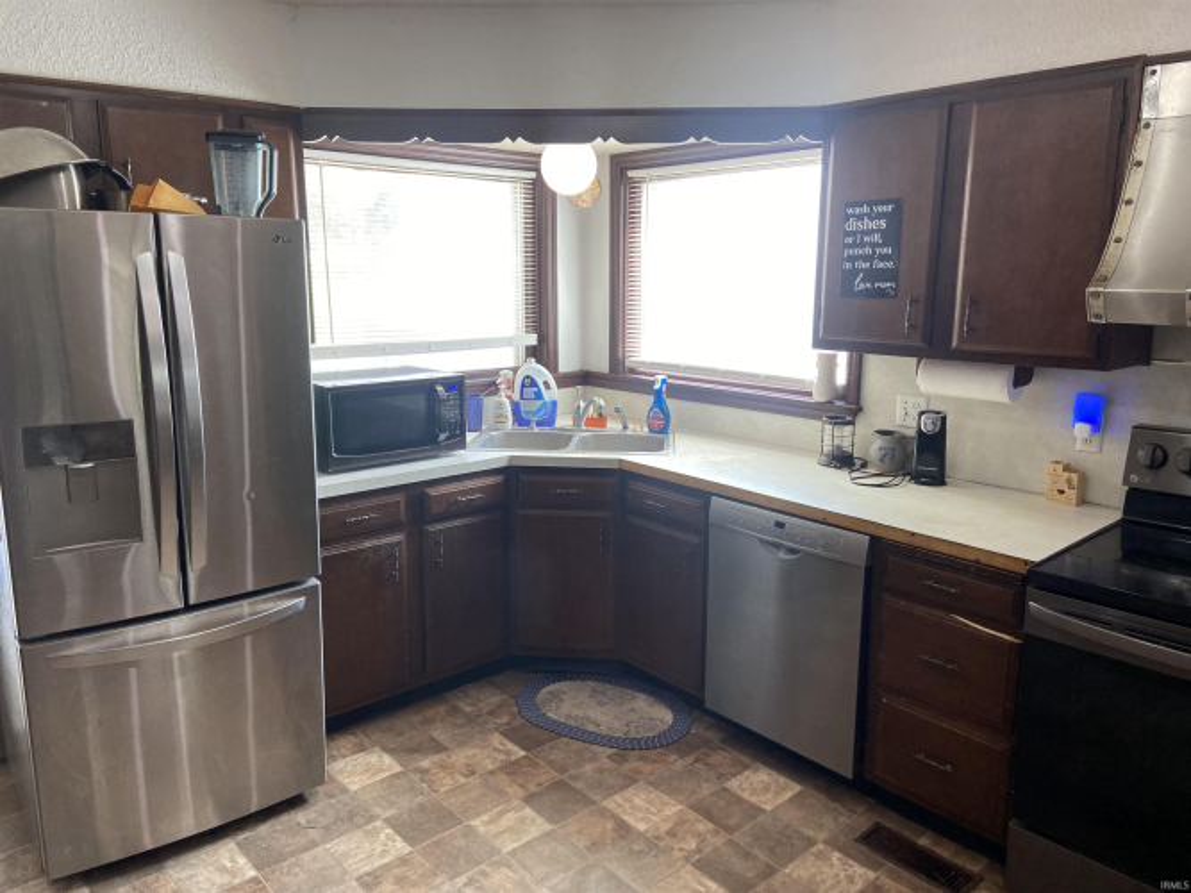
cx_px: 596
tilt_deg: -10.9
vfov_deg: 53.0
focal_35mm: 26
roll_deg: +1.3
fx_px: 894
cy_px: 446
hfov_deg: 67.3
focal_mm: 4.25
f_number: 1.8
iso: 64
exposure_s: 1/120
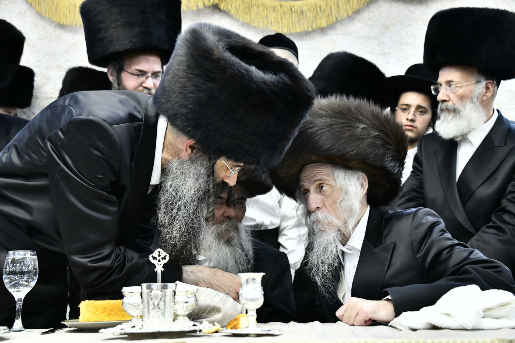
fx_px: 801
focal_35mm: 56
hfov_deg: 35.6
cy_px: 172
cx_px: 258
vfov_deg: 24.2
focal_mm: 56
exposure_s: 1/200
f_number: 5.6
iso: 3200
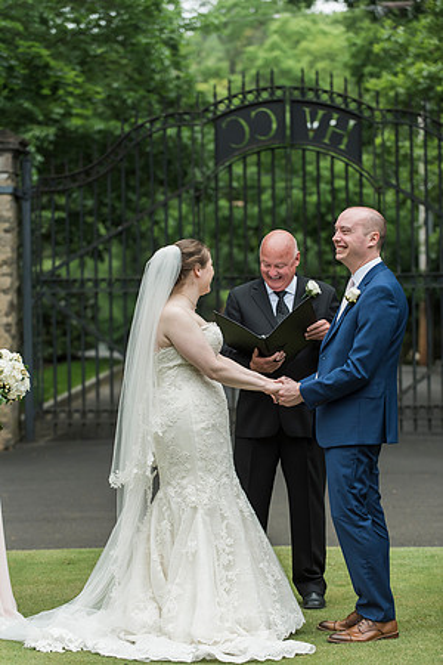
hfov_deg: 11.4
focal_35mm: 120
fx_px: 2215
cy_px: 332
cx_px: 222
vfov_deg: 17.1
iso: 800
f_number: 4
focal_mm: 120
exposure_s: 1/800
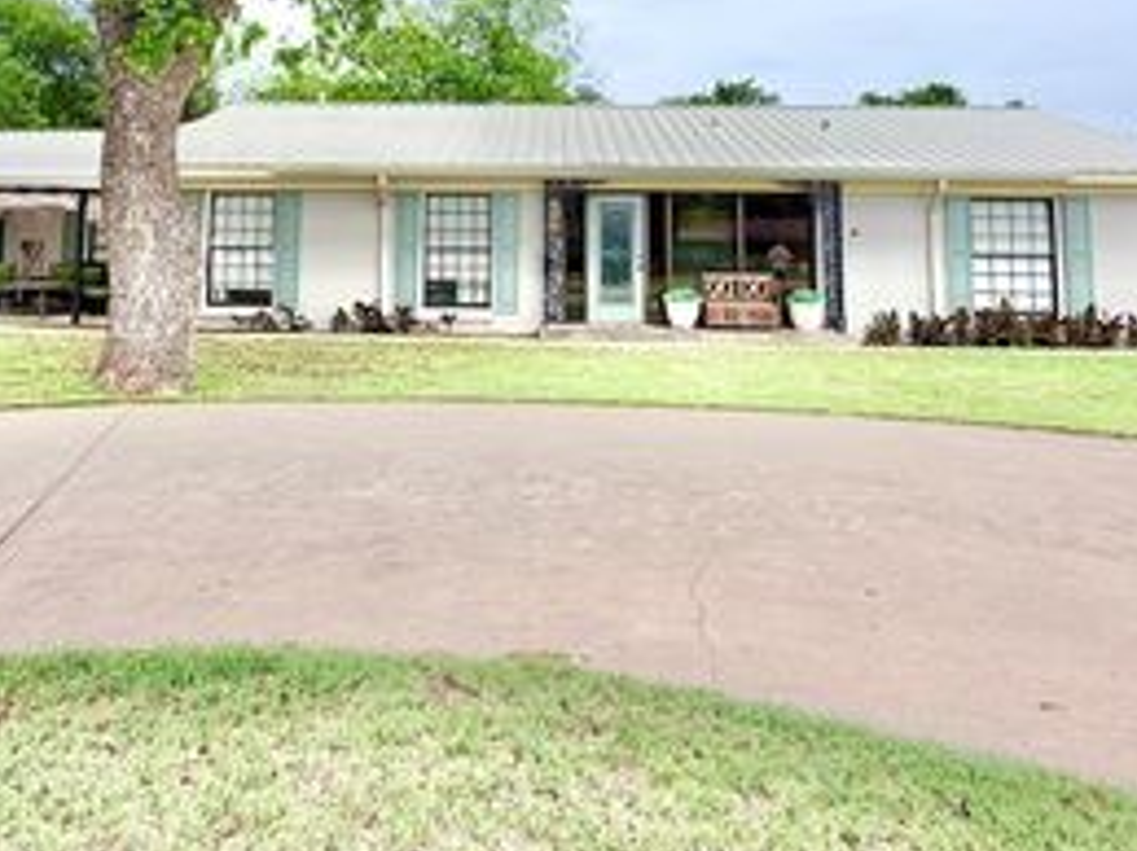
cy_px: 160
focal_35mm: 27
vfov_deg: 48.2
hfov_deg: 65.2
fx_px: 886
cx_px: 522
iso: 40
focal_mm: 2.22
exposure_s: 1/638
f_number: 2.2
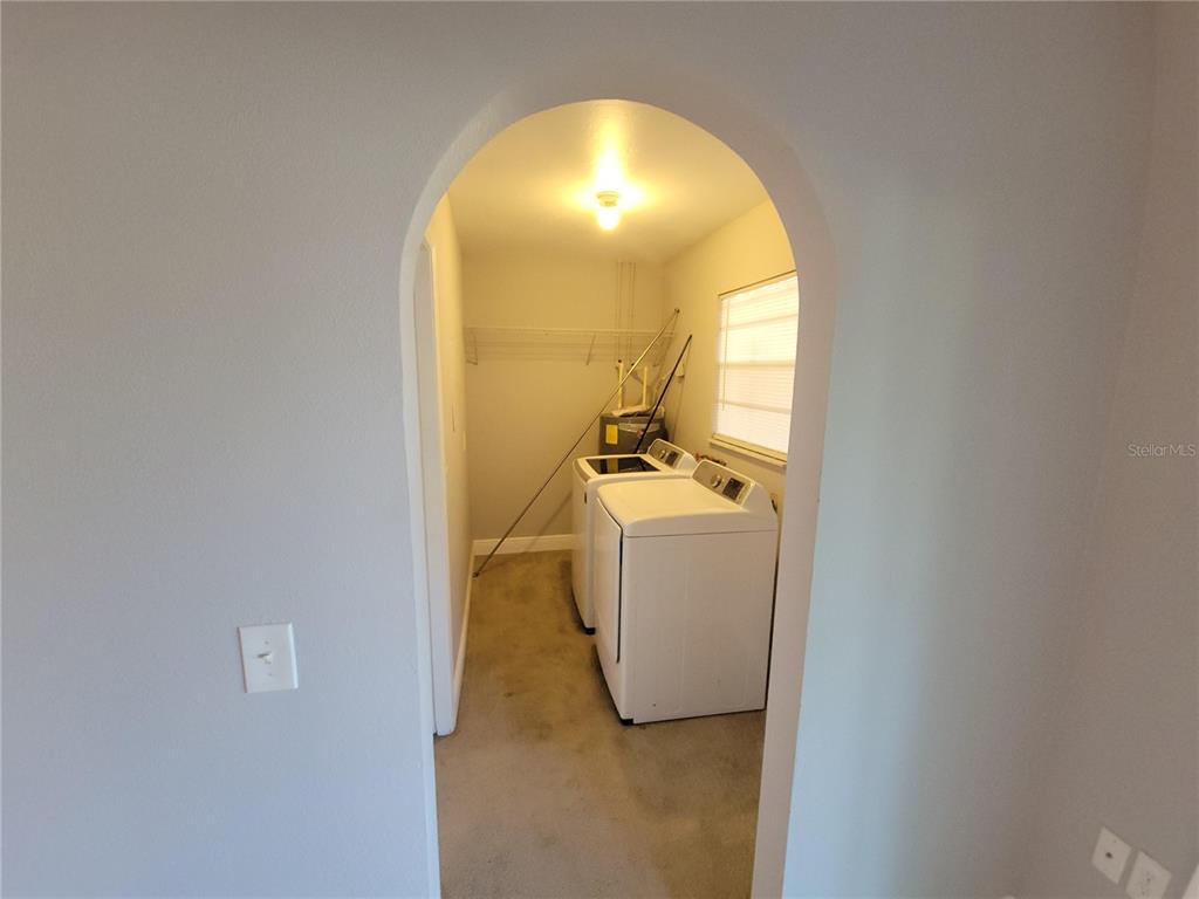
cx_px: 600
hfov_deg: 106.2
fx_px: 450
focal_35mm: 13
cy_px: 450
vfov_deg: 89.9
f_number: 2.2
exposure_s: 1/40
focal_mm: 2.2
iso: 320
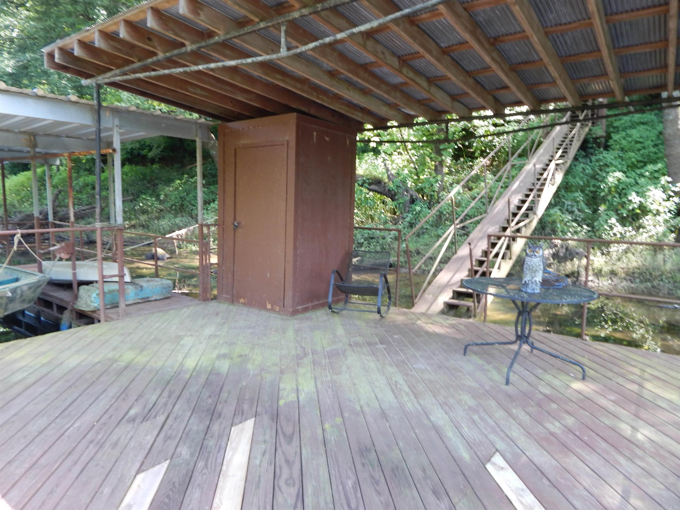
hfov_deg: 76.4
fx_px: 432
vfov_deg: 61.1
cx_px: 340
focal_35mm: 22
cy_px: 255
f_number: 3
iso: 125
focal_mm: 4
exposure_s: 1/60
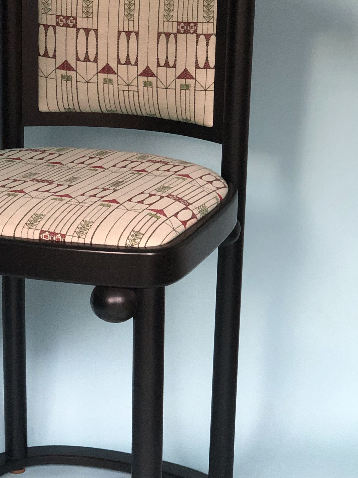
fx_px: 1296
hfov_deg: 15.6
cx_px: 68
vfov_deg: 20.9
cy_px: 263
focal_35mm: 94
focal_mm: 6
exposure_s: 1/24
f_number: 2.4
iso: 160
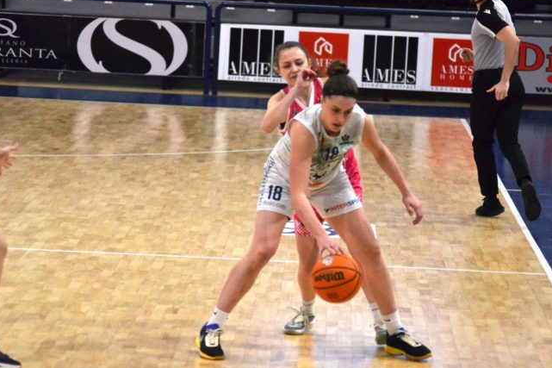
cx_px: 253
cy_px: 173
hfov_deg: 10.1
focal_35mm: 204
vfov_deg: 6.7
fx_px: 3120
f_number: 4.2
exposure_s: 1/500
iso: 2200
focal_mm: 125
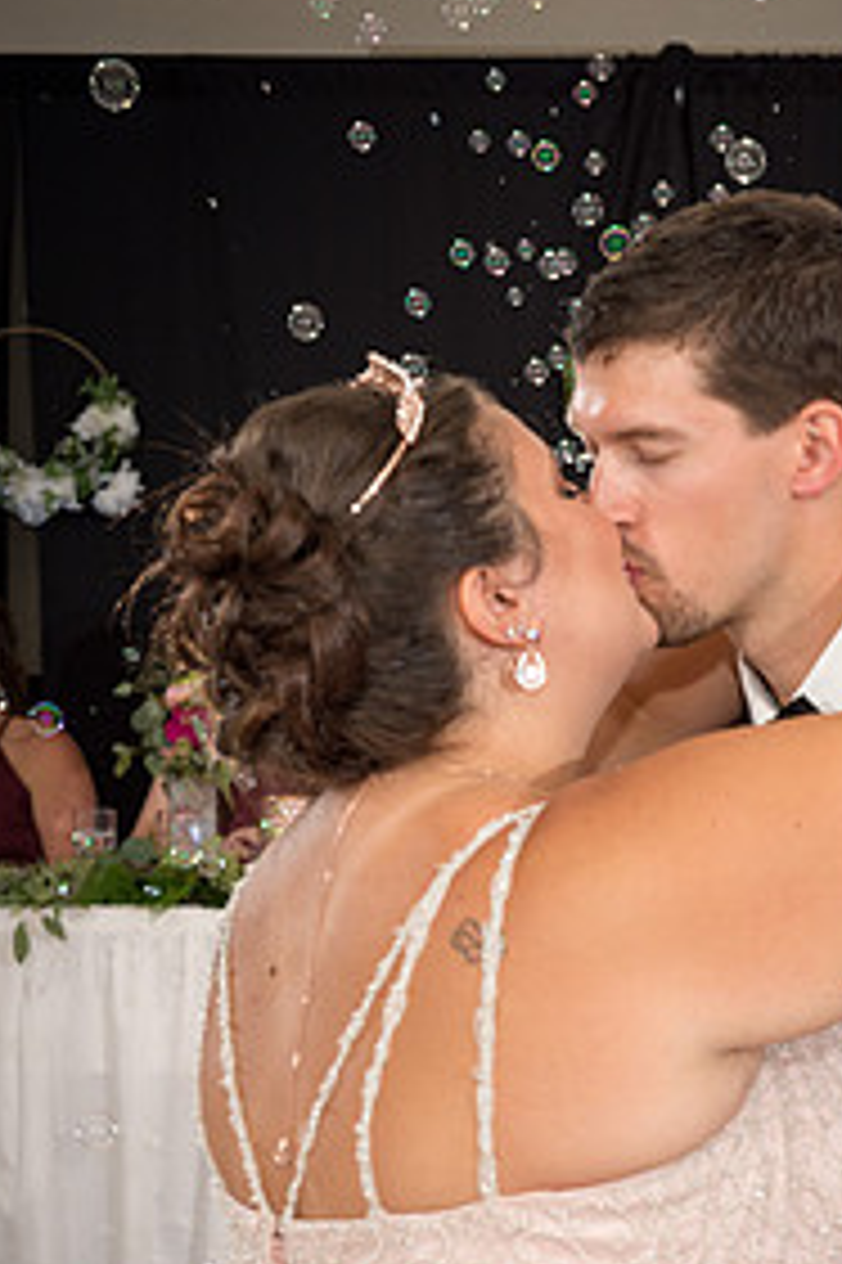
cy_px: 976
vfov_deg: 21.0
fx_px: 3372
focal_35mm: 96
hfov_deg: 14.2
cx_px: 646
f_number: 5.6
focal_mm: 60
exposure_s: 1/125
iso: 800
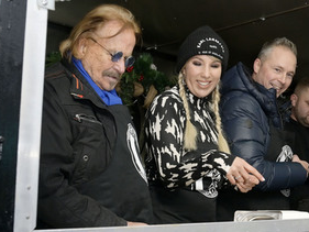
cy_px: 121
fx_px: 330
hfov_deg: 49.2
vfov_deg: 38.7
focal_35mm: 37
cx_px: 207
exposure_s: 1/200
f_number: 6.3
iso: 1000
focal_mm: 24
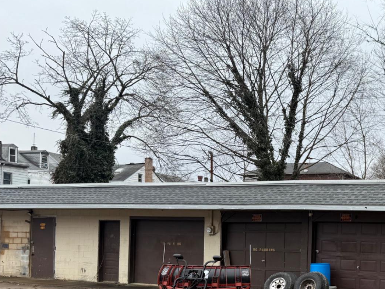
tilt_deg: +1.6
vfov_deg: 30.1
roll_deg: -0.4
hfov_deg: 37.9
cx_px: 343
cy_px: 231
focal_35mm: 47
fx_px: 523
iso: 80
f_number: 1.78
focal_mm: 6.76
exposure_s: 1/1553
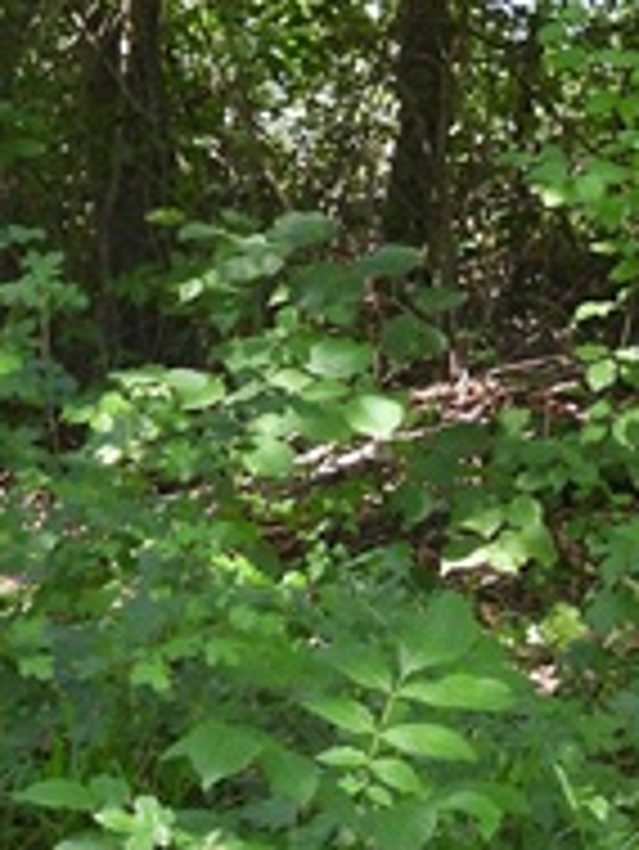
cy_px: -369
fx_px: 4475
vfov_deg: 10.5
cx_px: 954
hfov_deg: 8.0
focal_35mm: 182
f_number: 3.2
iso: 110
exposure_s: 1/30
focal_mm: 7.7
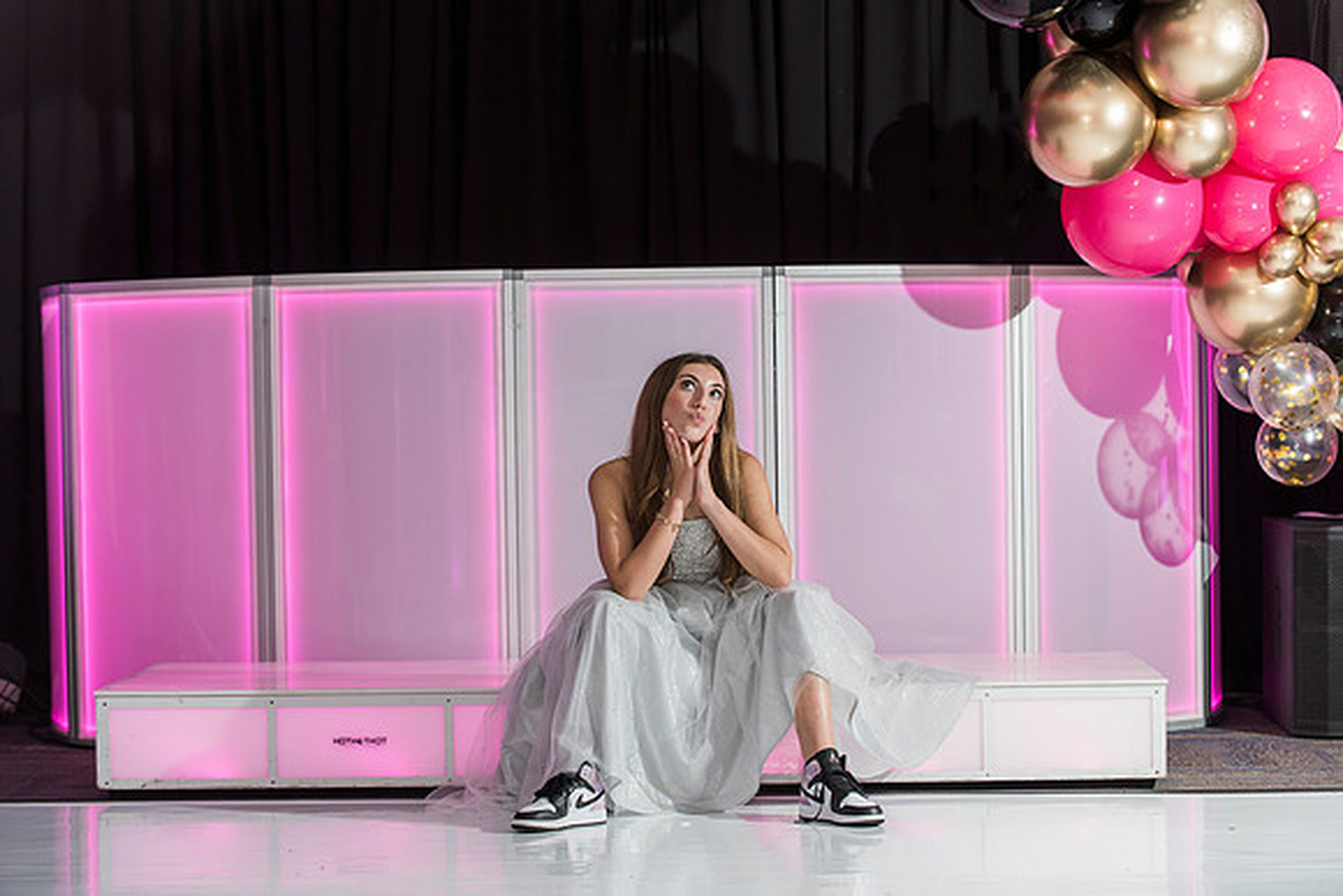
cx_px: 694
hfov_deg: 20.6
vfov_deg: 13.8
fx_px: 3704
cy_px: 441
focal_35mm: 99
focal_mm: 95
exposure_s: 1/80
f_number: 4
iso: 800
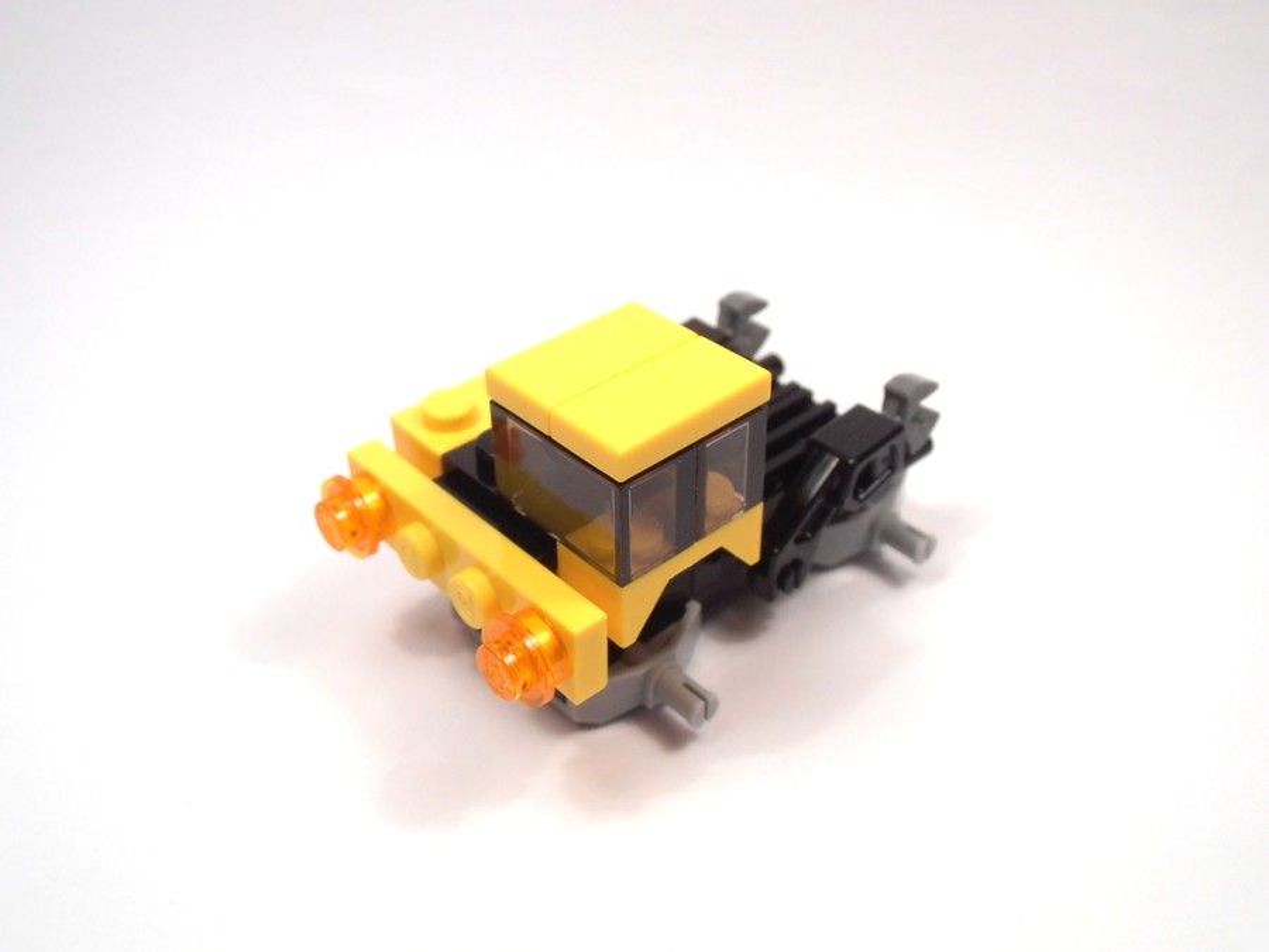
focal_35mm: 37
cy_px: 476
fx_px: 1356
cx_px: 634
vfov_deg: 38.7
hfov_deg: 50.1
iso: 80
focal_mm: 6.61
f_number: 3.9
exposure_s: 1/100
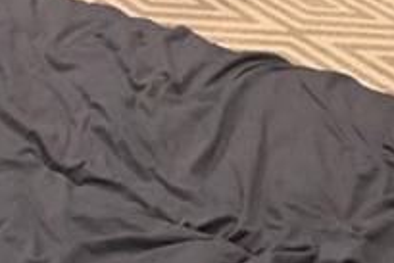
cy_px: -526
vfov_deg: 9.3
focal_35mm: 117
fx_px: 1281
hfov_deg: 16.0
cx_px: -202
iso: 2800
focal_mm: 10
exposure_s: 1/125
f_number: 3.5
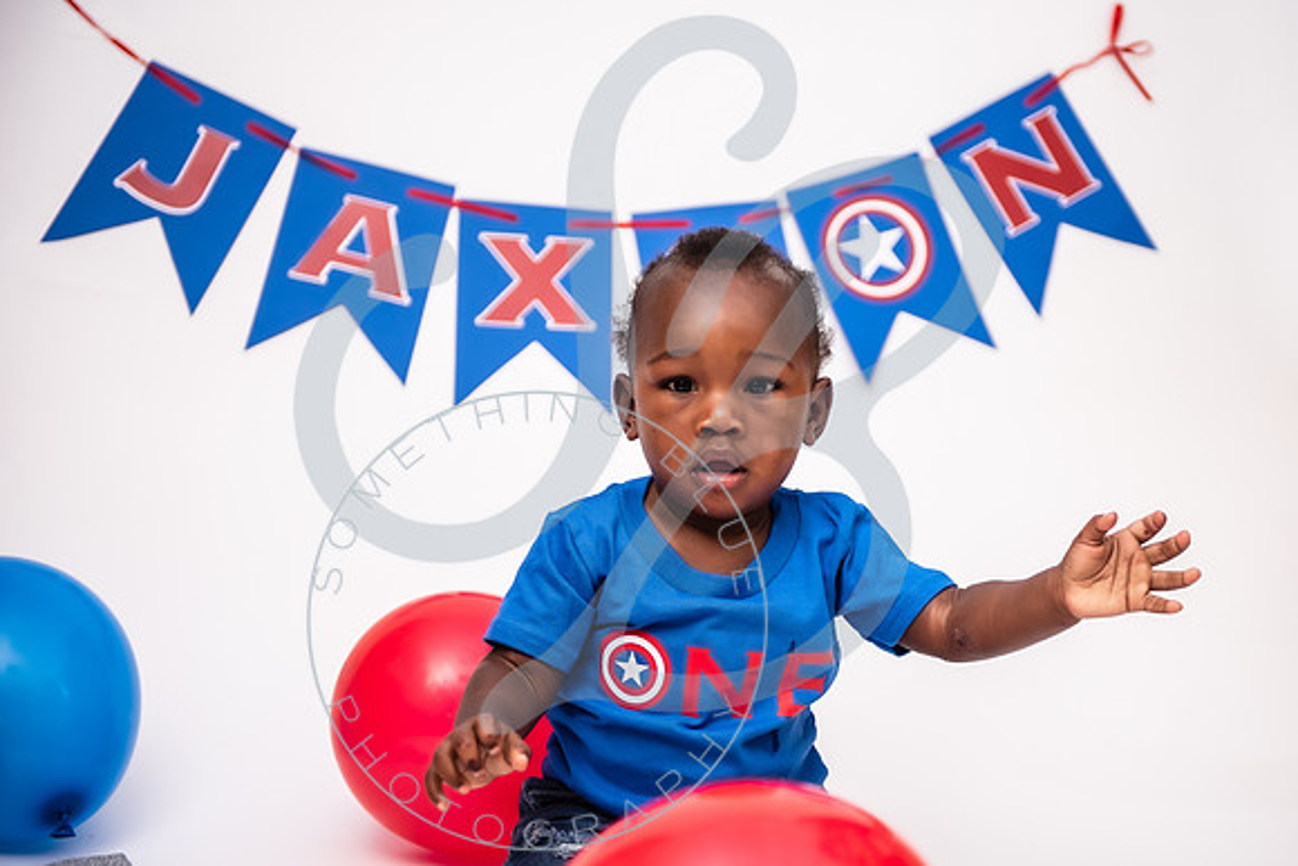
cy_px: 433
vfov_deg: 21.2
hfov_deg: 31.3
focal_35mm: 64
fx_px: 2312
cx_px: 718
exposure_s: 1/160
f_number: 2.8
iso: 100
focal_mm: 58
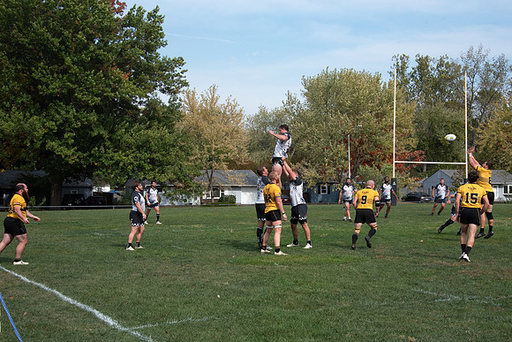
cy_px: 188
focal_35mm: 62
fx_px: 886
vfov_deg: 21.8
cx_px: 283
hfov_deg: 32.2
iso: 400
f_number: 11
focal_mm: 56
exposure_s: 1/2000
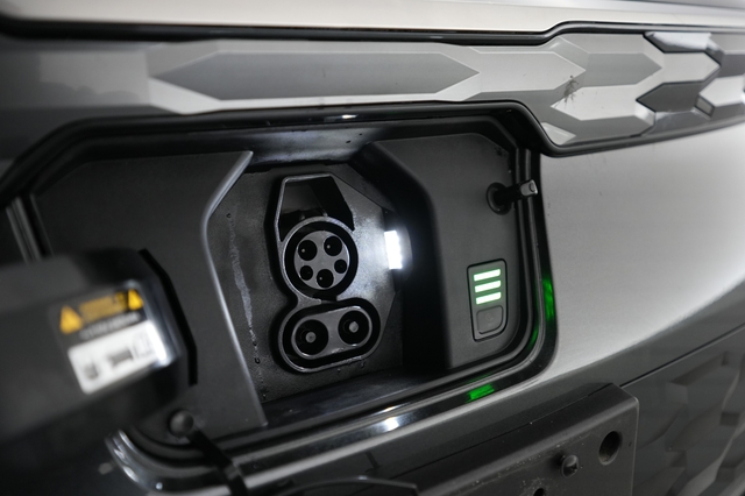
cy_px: 248
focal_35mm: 27
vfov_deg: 47.9
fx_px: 558
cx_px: 372
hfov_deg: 67.4
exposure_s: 1/60
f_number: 2.8
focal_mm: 27
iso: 1250
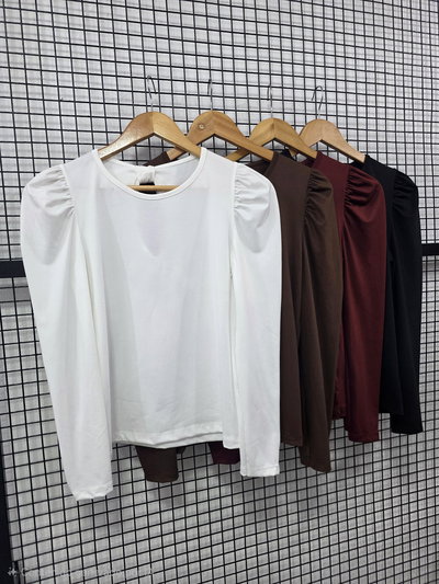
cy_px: 292
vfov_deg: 73.9
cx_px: 220
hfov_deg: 58.9
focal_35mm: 23
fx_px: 389
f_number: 1.7
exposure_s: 1/101
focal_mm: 6.3
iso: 200
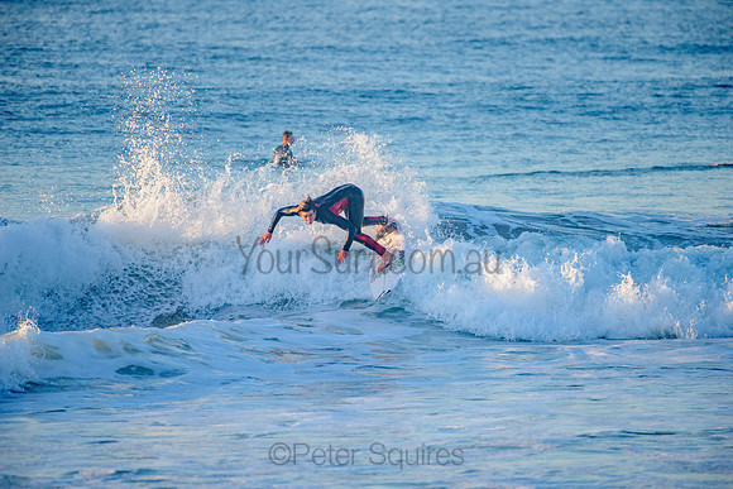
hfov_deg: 4.1
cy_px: 244
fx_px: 10182
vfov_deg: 2.8
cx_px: 366
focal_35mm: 500
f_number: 5.6
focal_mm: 500
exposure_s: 1/1250
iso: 450
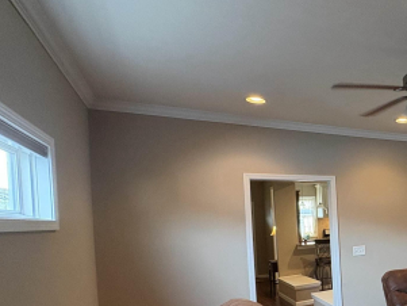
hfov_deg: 45.7
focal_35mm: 31
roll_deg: +2.7
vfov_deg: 44.3
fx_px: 365
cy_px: 219
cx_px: 435
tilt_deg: -0.6
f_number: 2.2
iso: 320
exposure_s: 1/60
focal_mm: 2.22
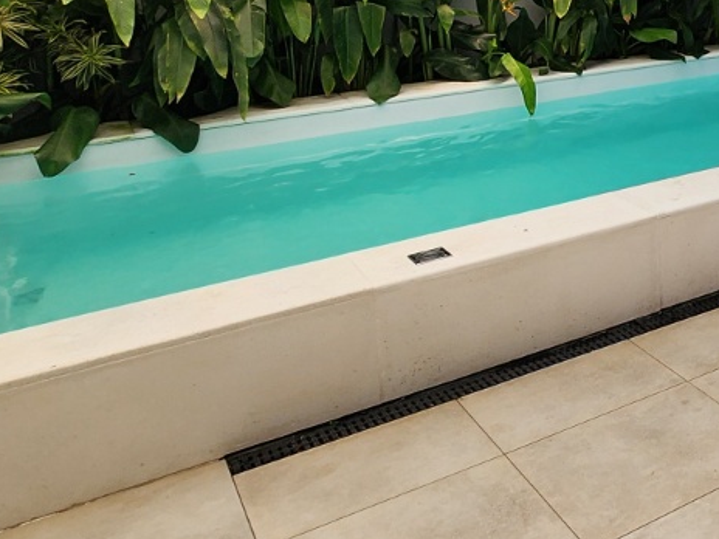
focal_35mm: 42
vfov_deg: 31.3
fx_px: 872
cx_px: 931
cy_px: -22
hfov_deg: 33.2
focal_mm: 2.2
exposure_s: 1/812
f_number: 2.2
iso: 50
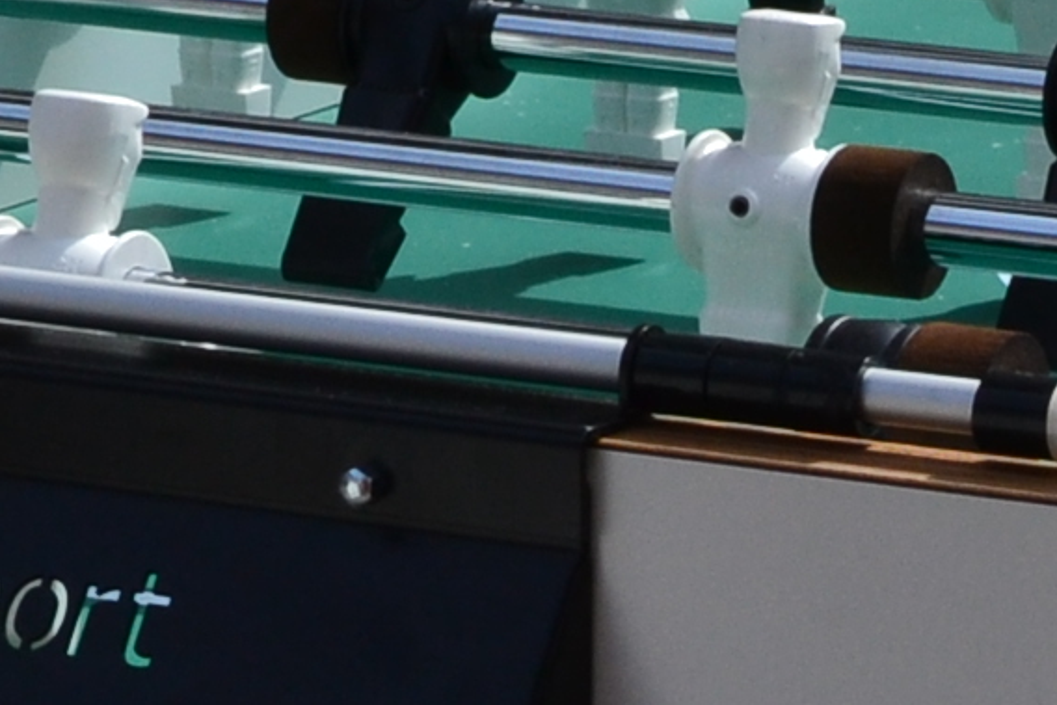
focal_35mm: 292
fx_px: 8575
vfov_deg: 4.7
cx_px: 1277
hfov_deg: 7.0
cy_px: 1153
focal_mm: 32
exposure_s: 1/400
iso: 400
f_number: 11
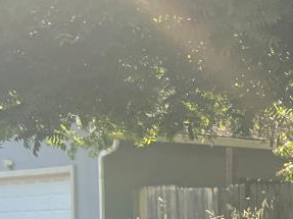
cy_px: 294
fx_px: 1151
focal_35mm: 136
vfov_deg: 10.6
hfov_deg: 11.5
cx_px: 743
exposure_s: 1/510
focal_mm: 5.1
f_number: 1.6
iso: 50
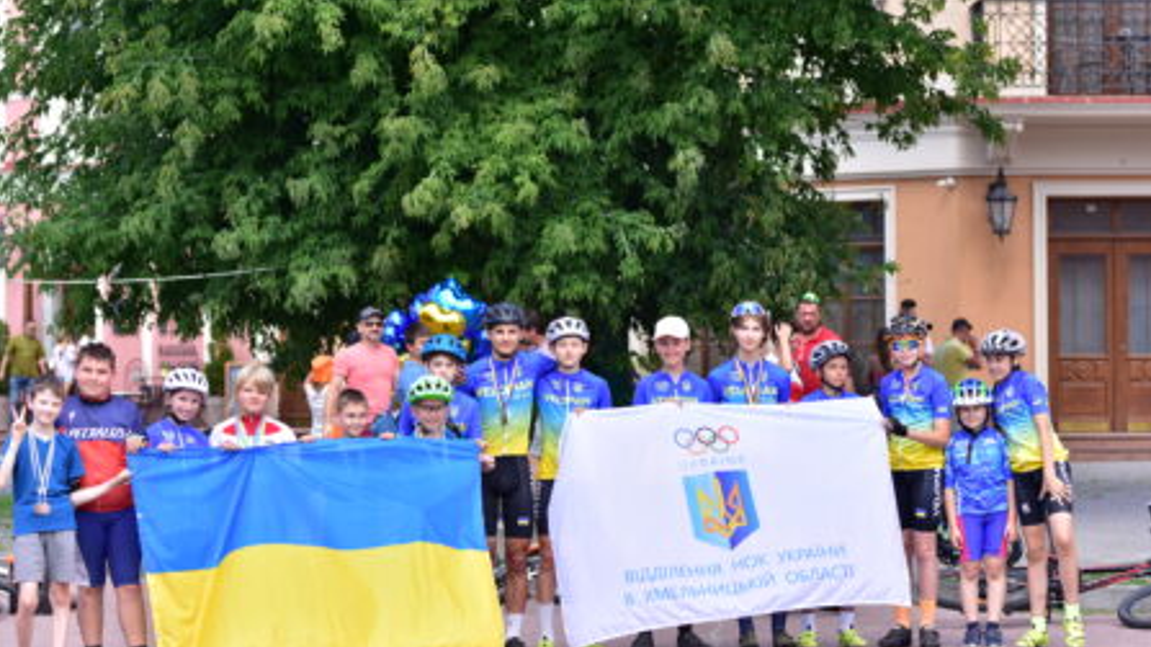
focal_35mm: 135
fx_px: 4104
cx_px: 577
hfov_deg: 16.0
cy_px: 356
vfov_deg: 9.0
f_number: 3.2
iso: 100
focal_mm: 85
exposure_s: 1/500
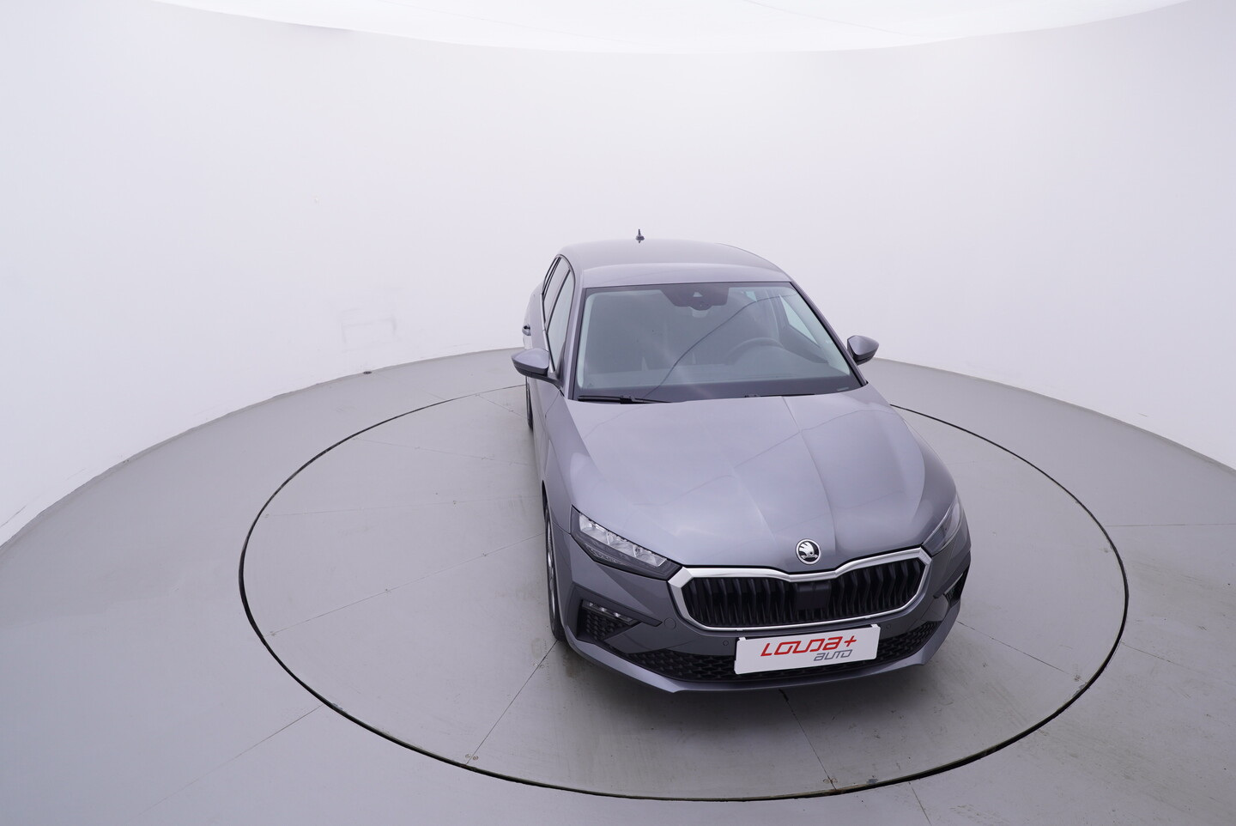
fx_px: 773
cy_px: 413
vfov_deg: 56.2
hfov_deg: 77.3
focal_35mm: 22
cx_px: 618
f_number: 5
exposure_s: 1/80
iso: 200
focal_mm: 15
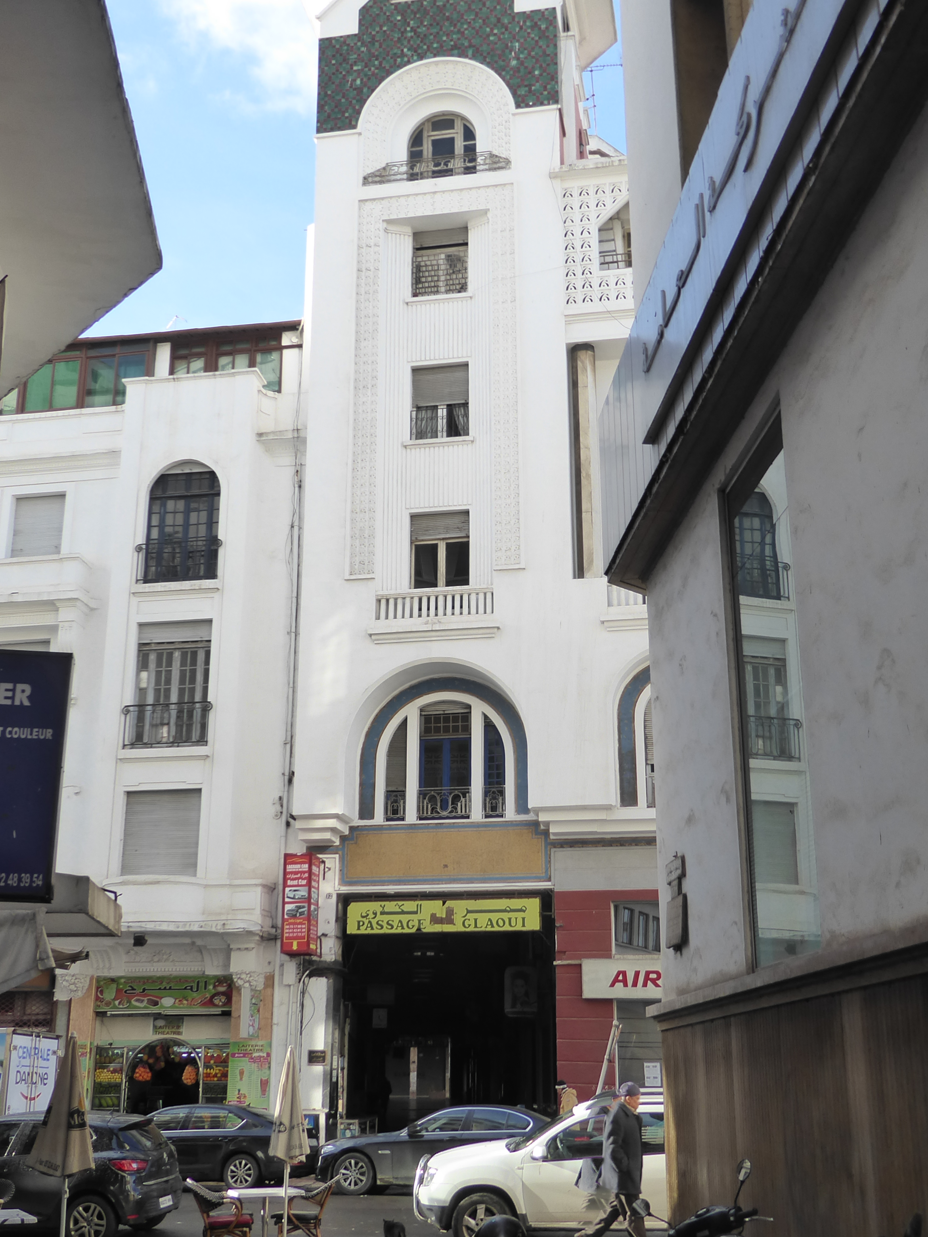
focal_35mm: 41
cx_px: 471
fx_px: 1466
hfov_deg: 35.1
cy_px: 634
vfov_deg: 45.8
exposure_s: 1/250
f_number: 3.5
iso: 160
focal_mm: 5.4
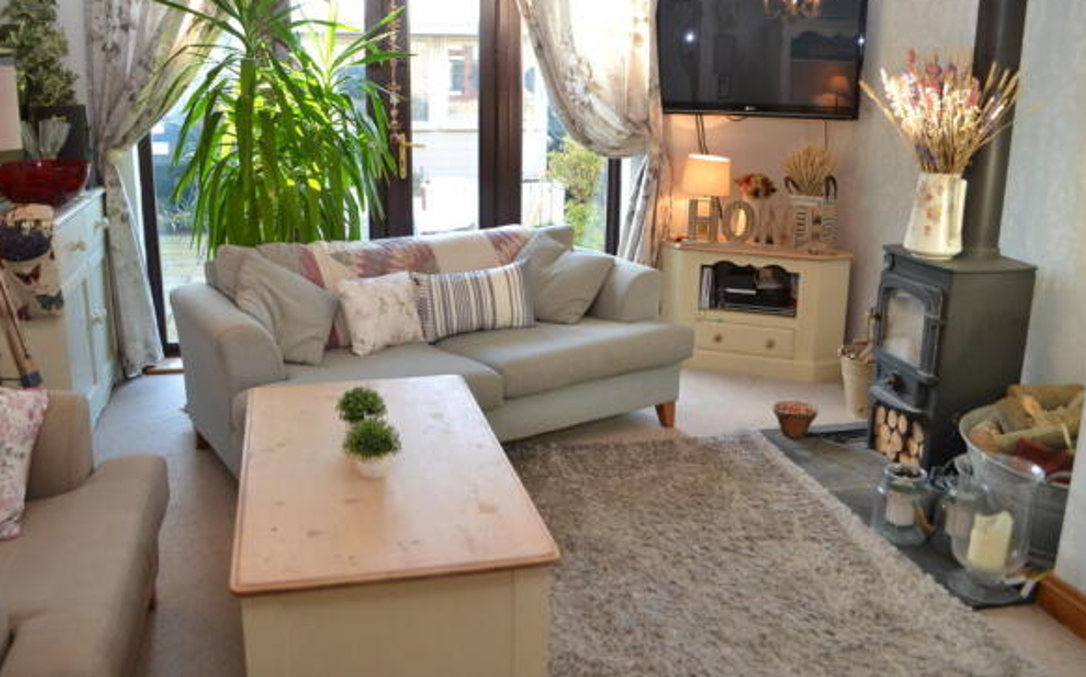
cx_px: 508
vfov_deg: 40.4
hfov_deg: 61.2
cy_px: 275
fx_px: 917
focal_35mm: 31
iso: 400
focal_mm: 18
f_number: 4
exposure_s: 1/60
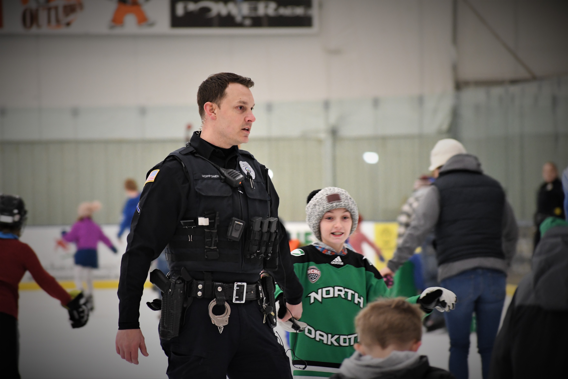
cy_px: 190
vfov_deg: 5.7
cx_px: 284
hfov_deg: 8.6
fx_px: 3786
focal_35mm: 240
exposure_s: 1/125
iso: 4000
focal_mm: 160
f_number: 5
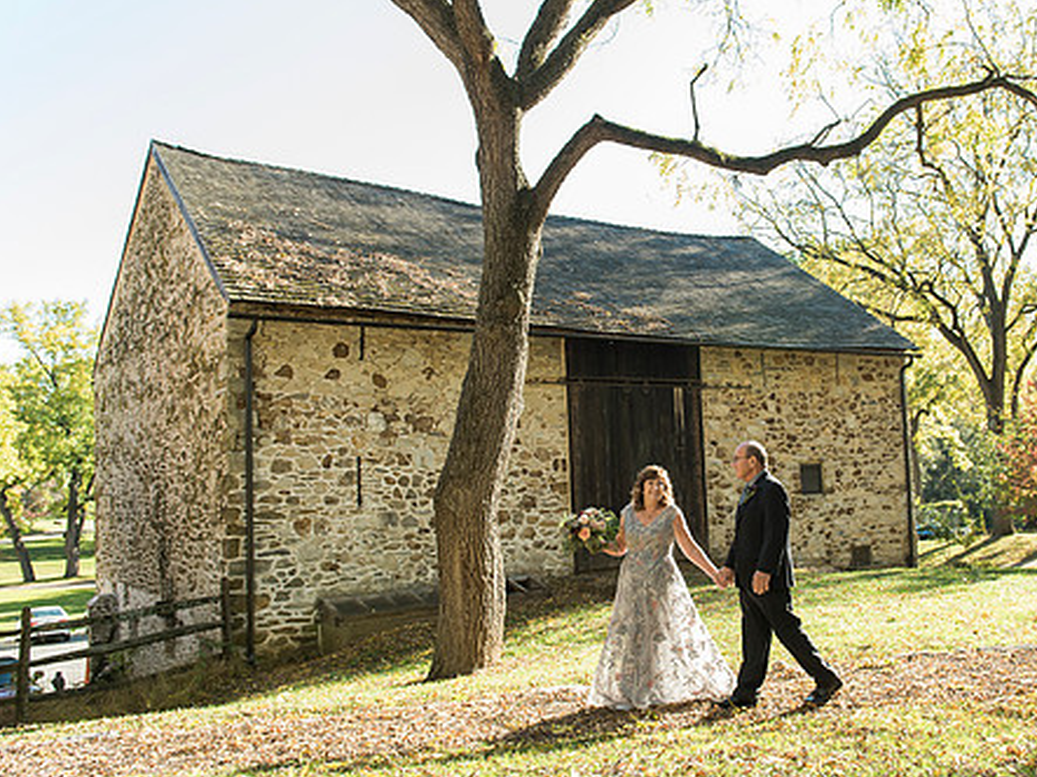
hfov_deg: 53.3
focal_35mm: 34
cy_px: 394
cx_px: 660
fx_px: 1018
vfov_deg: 41.8
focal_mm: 27
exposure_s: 1/320
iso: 400
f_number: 4
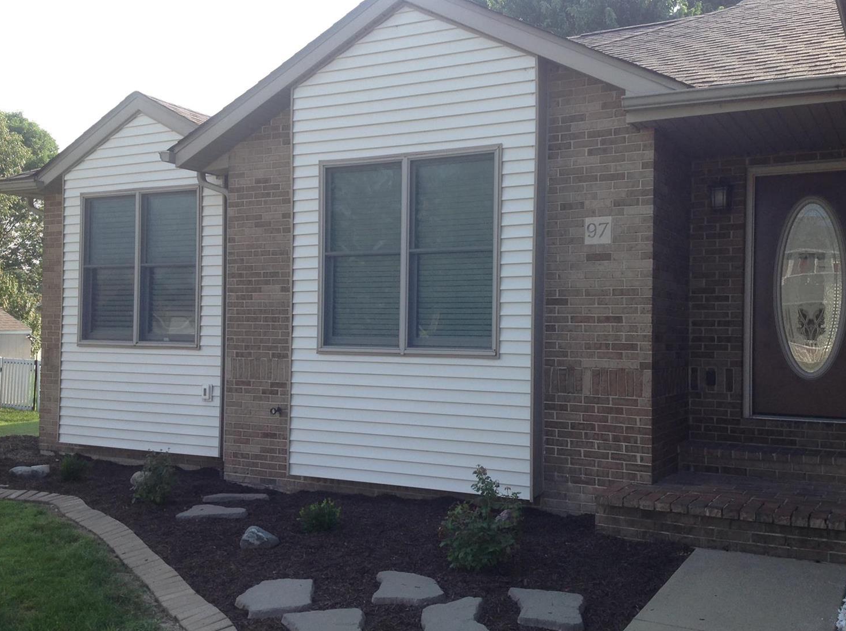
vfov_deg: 37.6
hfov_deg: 49.0
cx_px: 456
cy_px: 314
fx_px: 927
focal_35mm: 38
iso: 50
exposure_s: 1/549
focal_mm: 4.28
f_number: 2.4
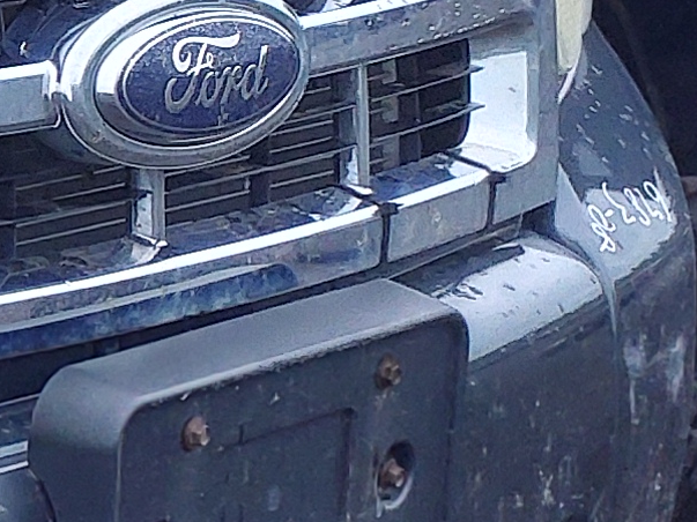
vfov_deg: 8.3
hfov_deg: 9.3
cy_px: 67
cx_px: -1251
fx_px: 3583
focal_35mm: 178
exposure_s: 1/120
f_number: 1.9
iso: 50
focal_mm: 3.58
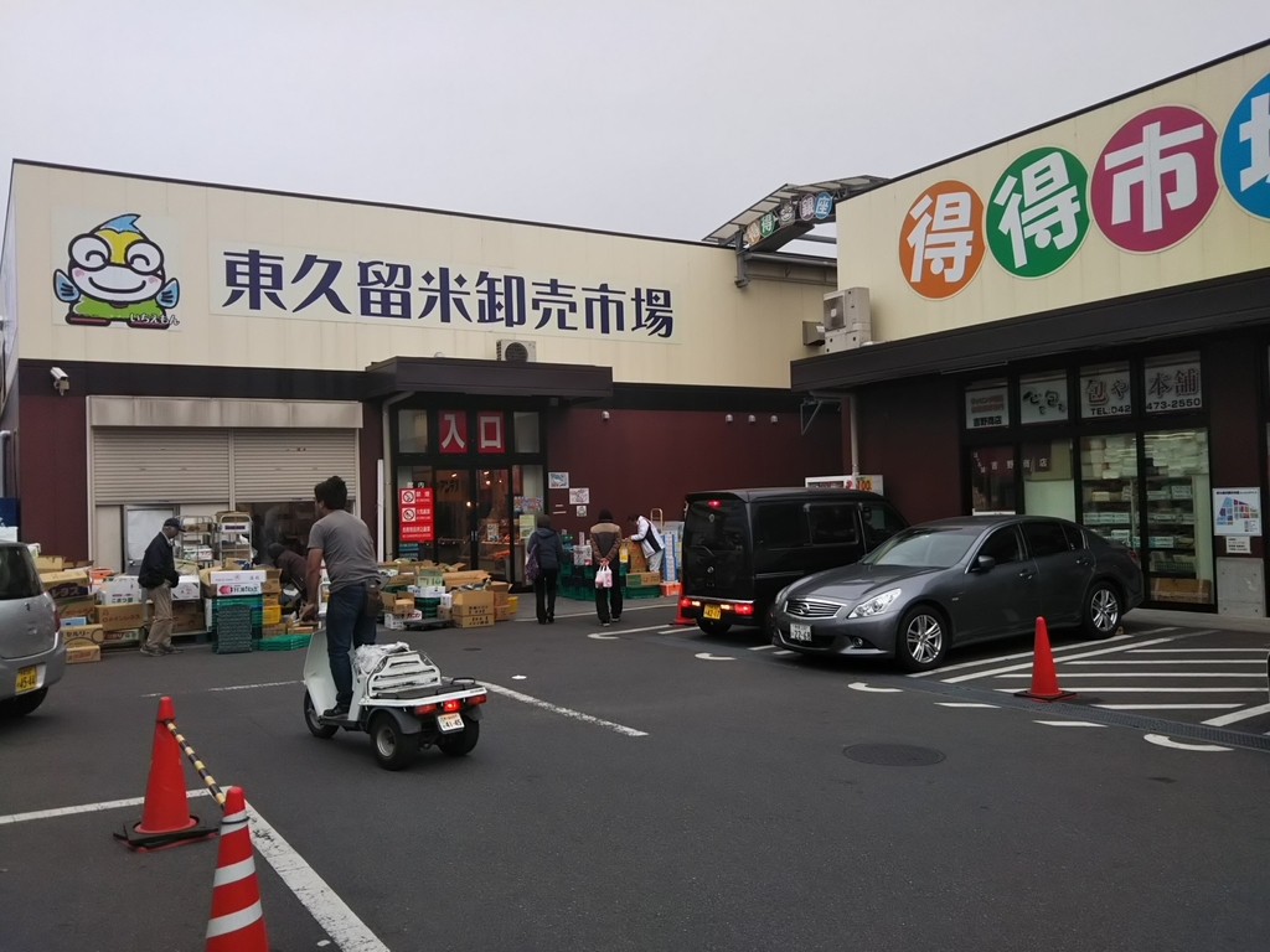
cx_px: 635
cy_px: 476
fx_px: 1101
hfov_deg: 60.0
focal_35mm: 30
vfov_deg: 46.8
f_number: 2.2
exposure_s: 1/186
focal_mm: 4
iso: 20
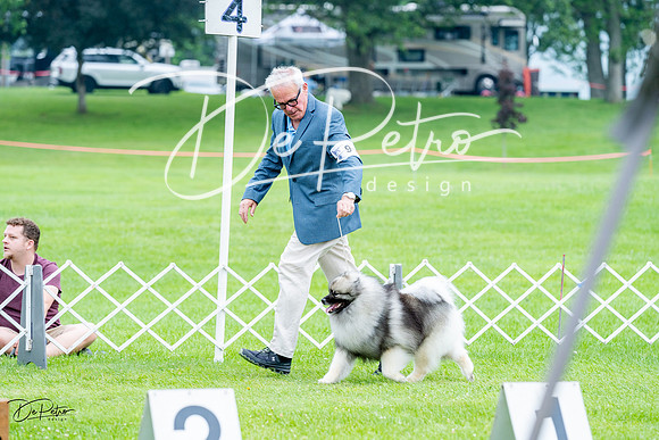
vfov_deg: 7.9
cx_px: 330
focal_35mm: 174
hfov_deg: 11.8
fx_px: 3182
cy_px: 220
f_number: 4.5
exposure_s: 1/400
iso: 400
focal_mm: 168
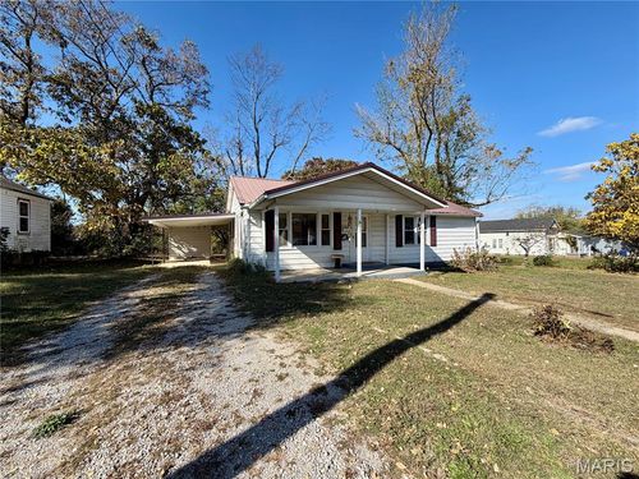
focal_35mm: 14
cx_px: 320
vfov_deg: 85.7
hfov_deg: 102.1
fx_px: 258
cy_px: 240
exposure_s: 1/770
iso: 25
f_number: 2.2
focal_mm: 2.22
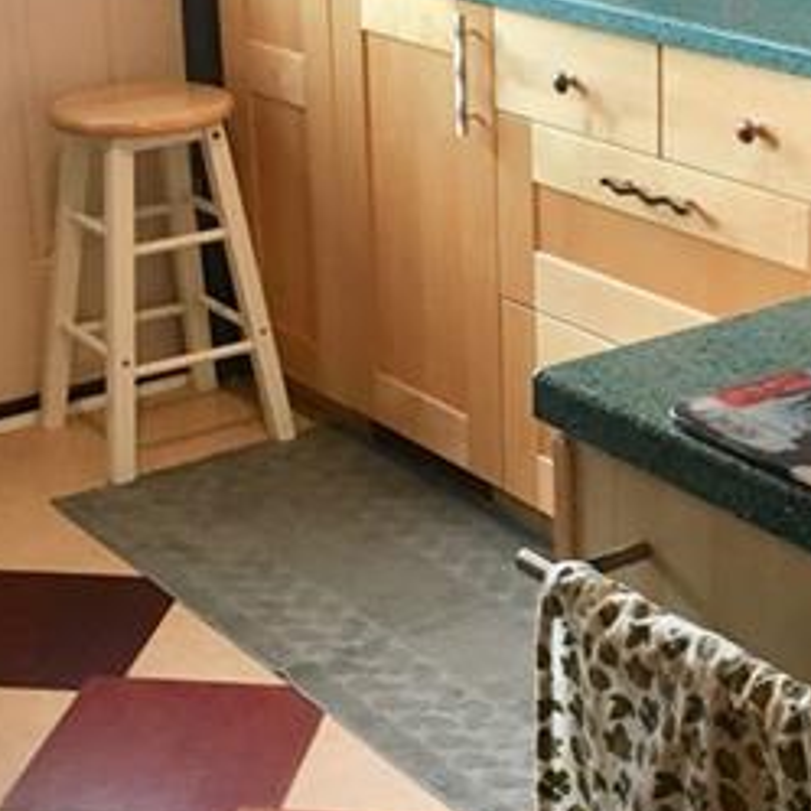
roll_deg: +2.4
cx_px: 498
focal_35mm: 79
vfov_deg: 21.7
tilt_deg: -15.1
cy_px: 179
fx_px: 2094
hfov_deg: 21.9
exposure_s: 1/30
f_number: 2.2
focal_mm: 4.15
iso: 80
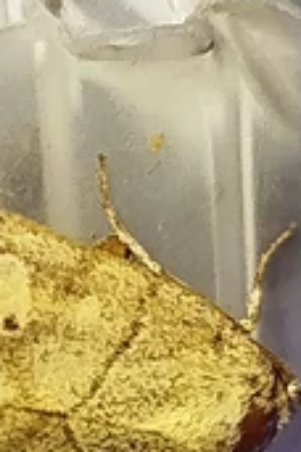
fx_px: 3022
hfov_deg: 5.6
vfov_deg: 8.5
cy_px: 452
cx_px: -177
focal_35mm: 241
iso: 160
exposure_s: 1/50
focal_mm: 5.31
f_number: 1.7
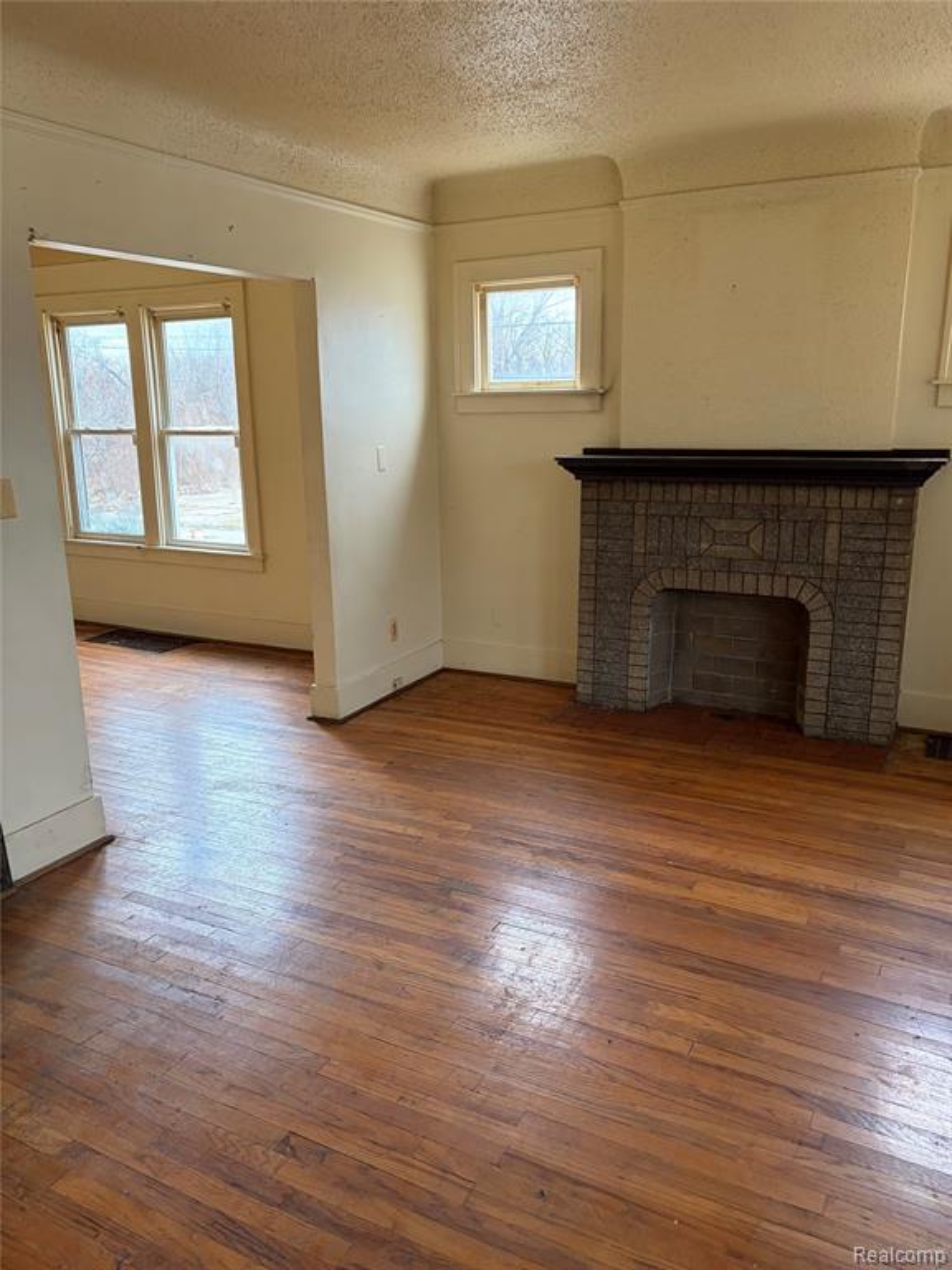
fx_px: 953
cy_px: 635
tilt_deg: -12.4
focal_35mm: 26
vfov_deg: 67.3
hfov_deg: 53.1
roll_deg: +1.0
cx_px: 476
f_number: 1.6
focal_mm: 5.96
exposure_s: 1/60
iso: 250
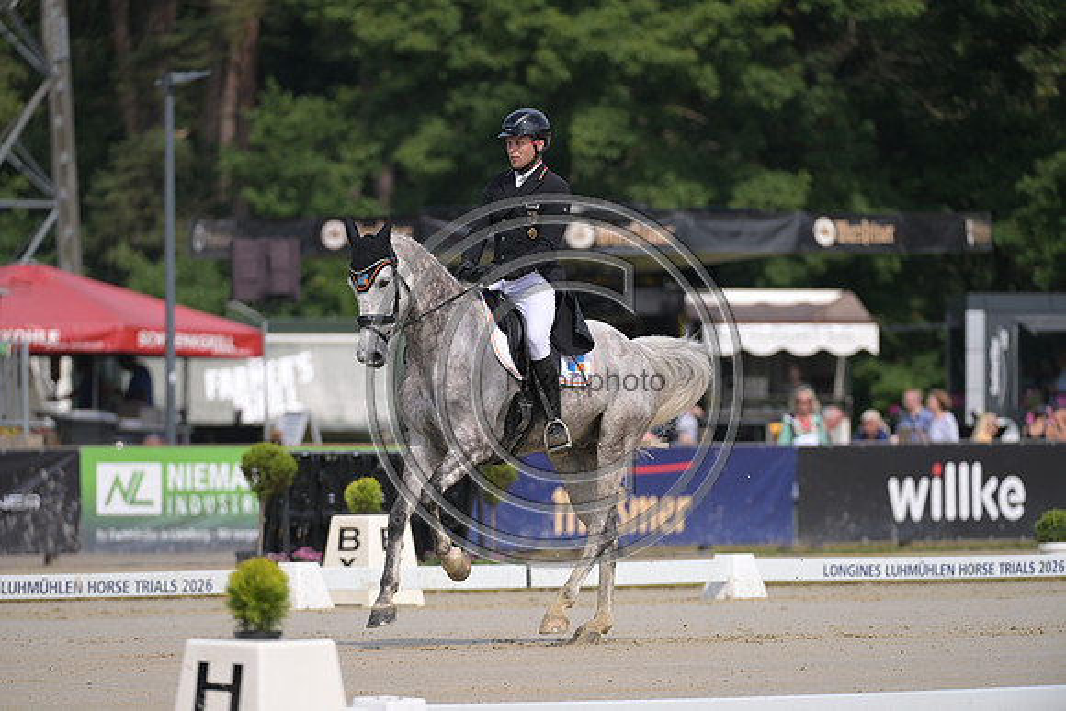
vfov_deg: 3.9
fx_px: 10366
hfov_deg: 5.9
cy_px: 356
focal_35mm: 350
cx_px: 533
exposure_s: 1/1250
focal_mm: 350
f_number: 5
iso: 200
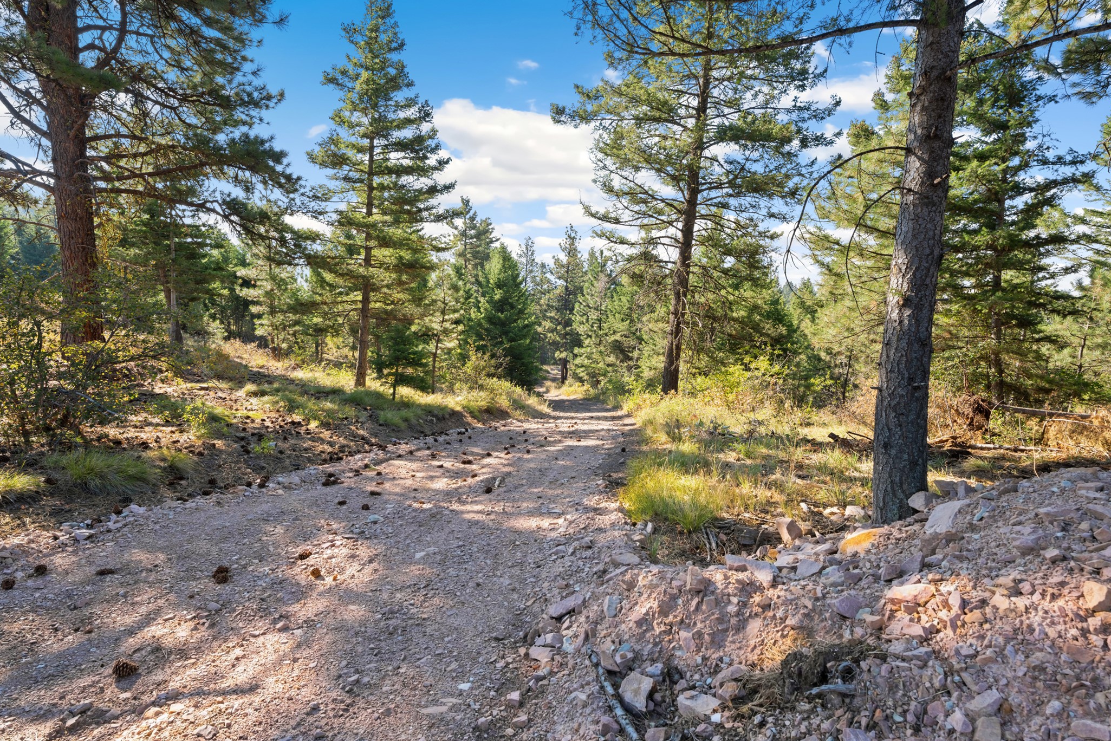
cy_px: 358
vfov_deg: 65.9
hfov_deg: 88.3
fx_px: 572
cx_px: 553
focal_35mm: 19
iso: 250
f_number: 9
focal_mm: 17.5
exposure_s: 1/60
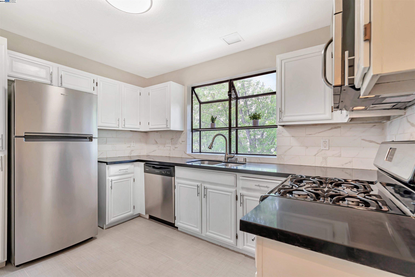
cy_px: 138
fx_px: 184
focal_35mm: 16
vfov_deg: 73.7
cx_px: 208
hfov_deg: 96.7
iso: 100
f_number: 8
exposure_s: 1/6
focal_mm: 16
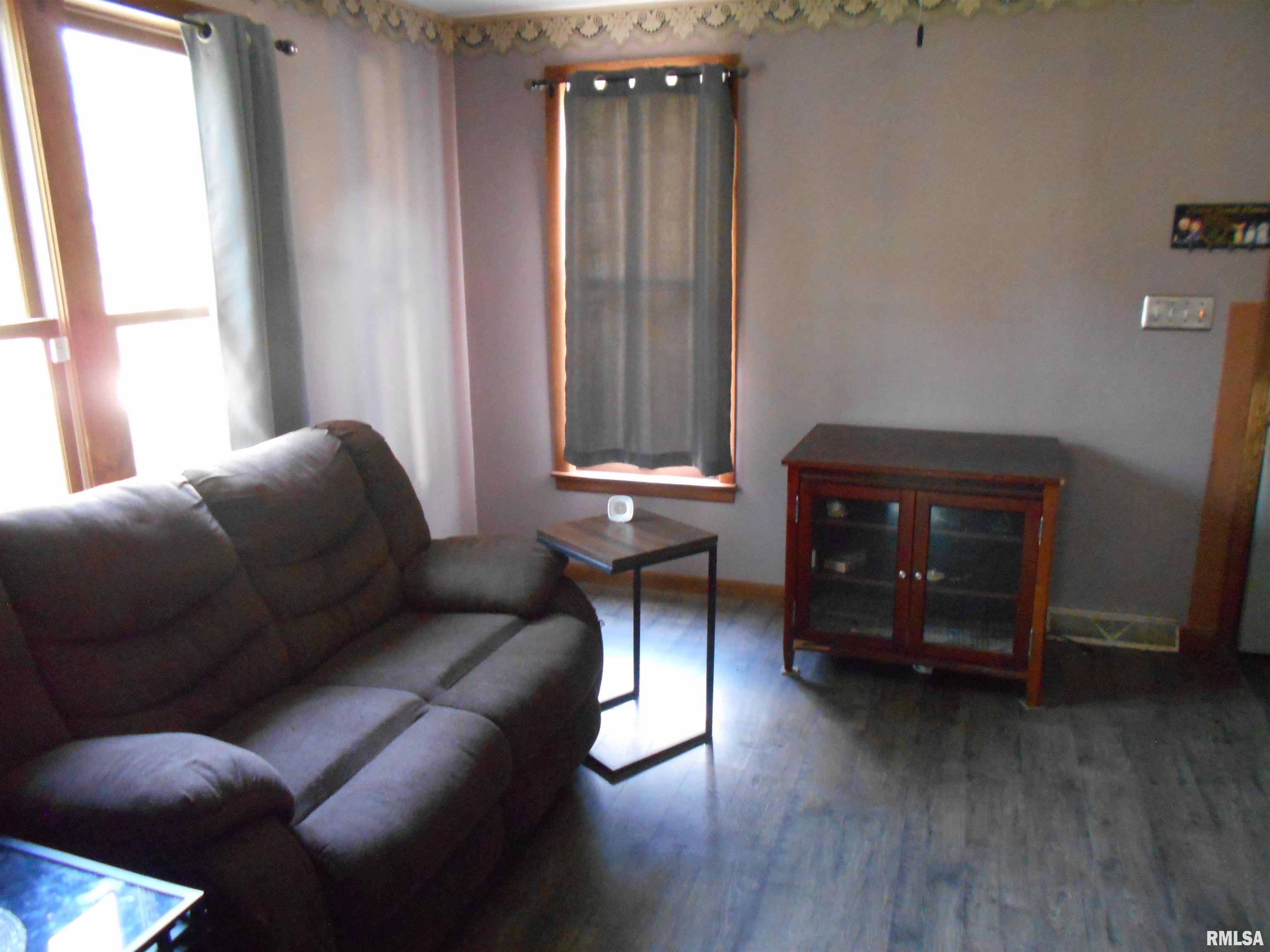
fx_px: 954
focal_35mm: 26
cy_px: 476
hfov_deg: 67.3
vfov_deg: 53.1
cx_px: 635
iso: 800
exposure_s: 1/10
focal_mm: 4.6
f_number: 3.2
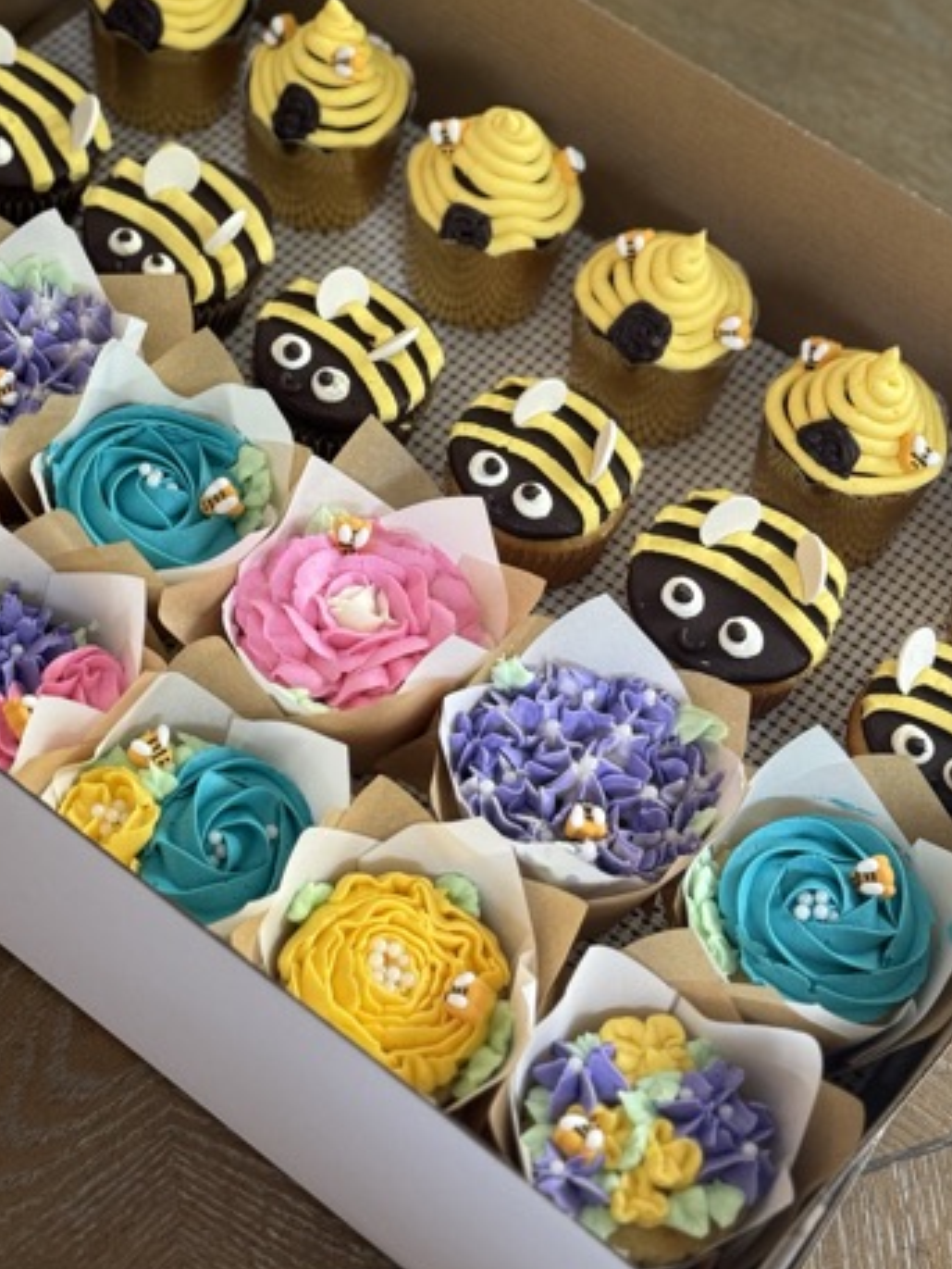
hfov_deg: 23.3
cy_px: 516
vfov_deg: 30.6
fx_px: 2309
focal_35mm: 63
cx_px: 391
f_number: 1.78
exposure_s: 1/60
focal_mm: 6.76
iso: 125
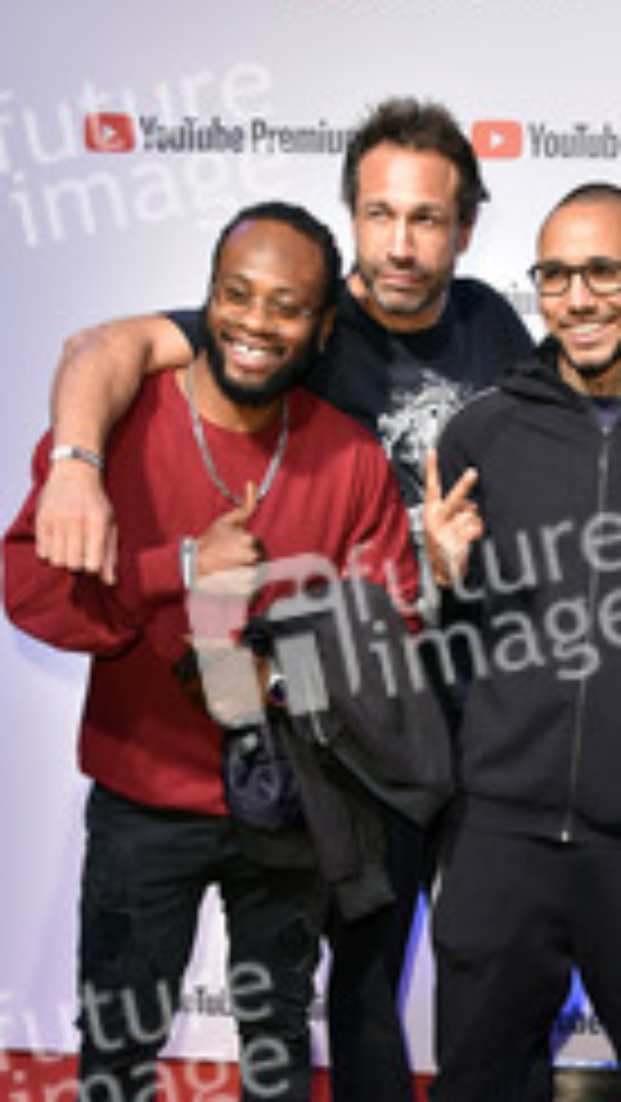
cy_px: 846
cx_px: 549
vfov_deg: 35.1
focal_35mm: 58
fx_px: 1696
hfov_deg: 20.4
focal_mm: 34
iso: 640
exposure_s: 1/160
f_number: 5.6
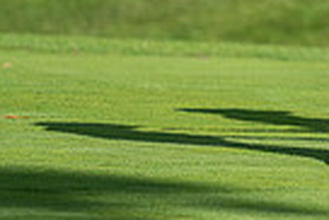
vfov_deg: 1.1
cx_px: 595
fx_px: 11719
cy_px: -226
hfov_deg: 1.6
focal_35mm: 1281
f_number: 6.3
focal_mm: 300
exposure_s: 1/2000
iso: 250
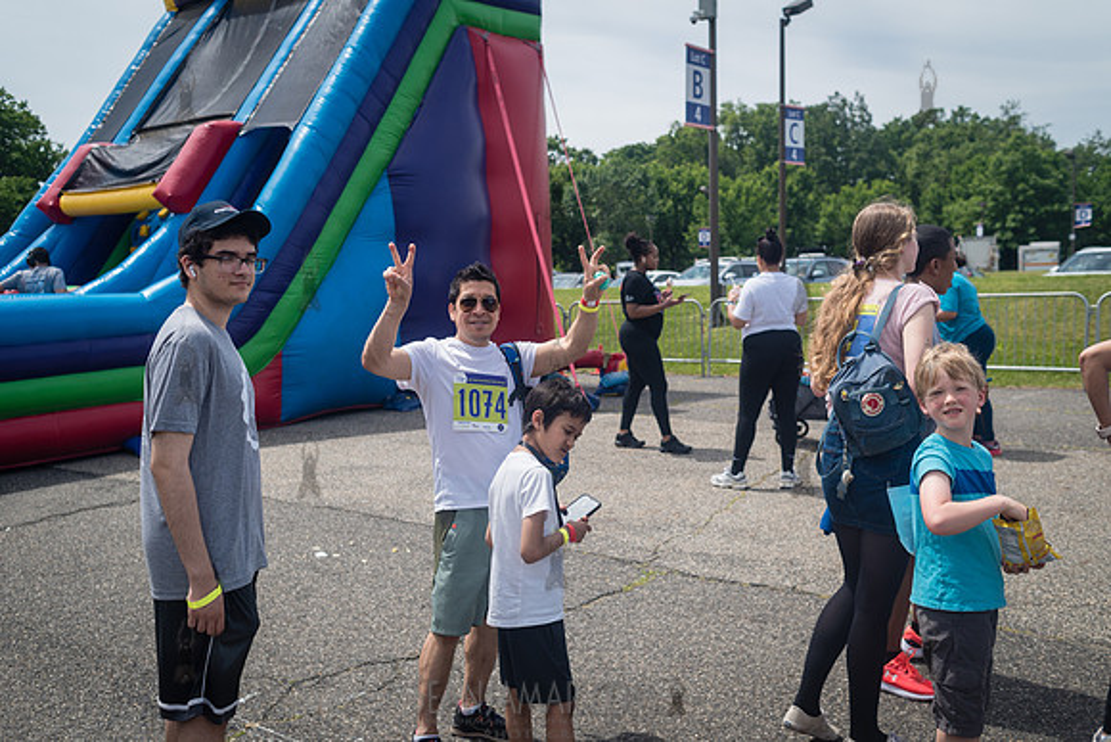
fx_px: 1080
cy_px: 371
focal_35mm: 35
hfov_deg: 54.4
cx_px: 556
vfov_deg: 37.9
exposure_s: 1/2000
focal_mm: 35
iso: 200
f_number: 4
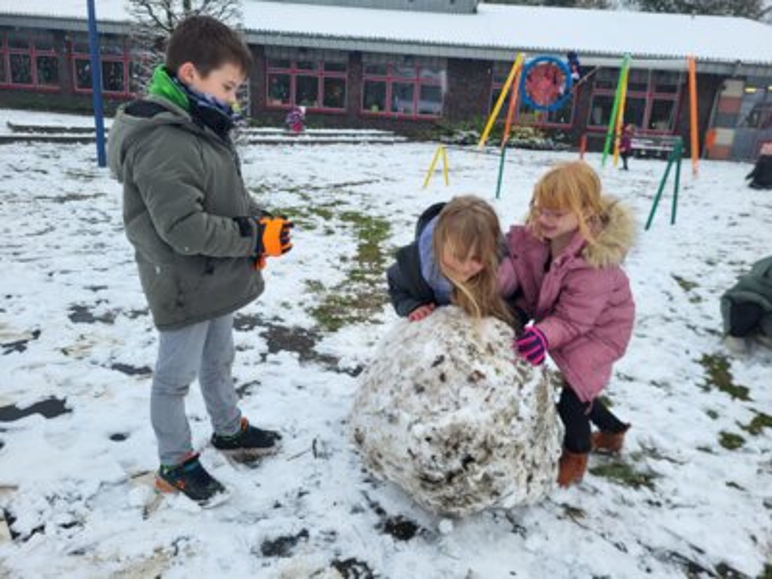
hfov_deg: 67.3
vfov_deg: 53.1
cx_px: 386
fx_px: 580
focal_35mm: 26
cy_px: 290
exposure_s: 1/588
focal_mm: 5.4
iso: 40
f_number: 1.8
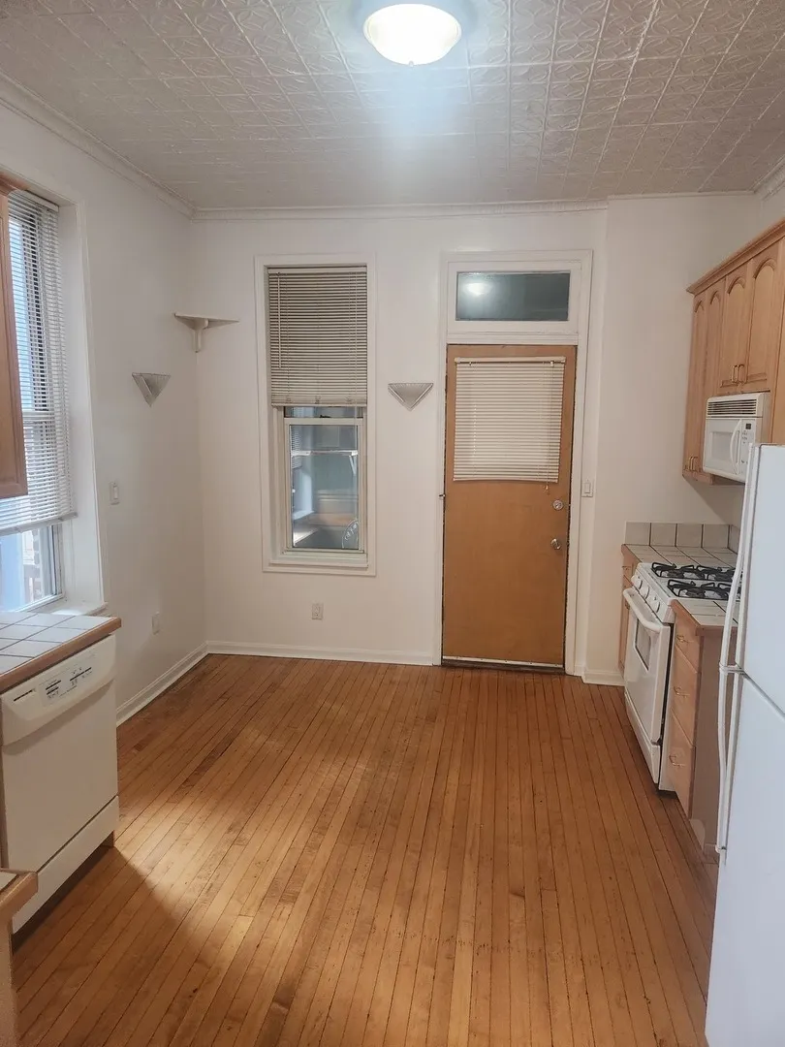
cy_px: 524
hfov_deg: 58.9
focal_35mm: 23
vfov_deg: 73.9
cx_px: 392
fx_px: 695
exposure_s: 1/120
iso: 640
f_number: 1.8
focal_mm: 5.4
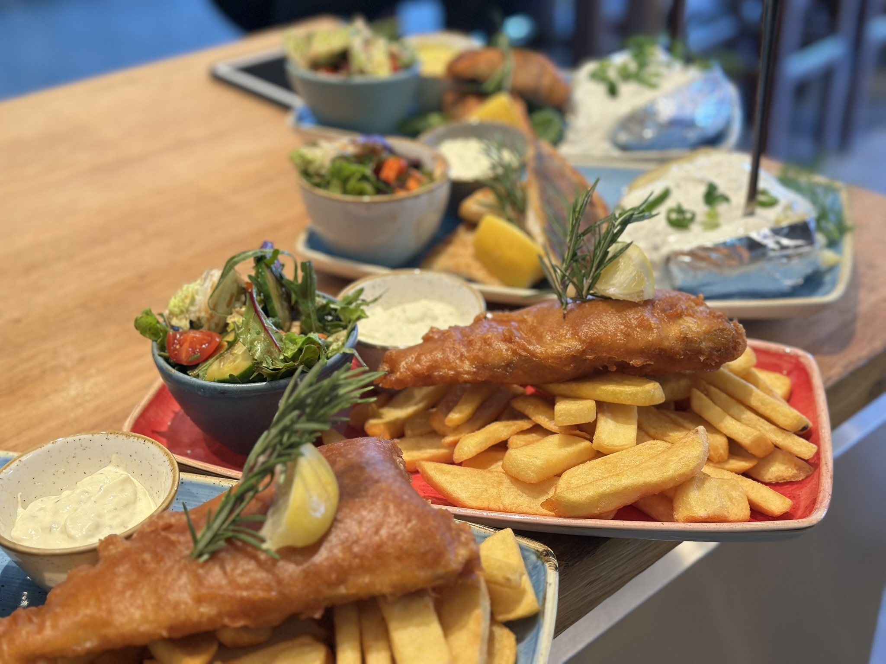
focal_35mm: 48
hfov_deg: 39.7
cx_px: 443
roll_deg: +1.2
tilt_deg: -30.0
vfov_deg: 30.3
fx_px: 1229
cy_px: 332
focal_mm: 6.86
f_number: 1.78
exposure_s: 1/50
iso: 250
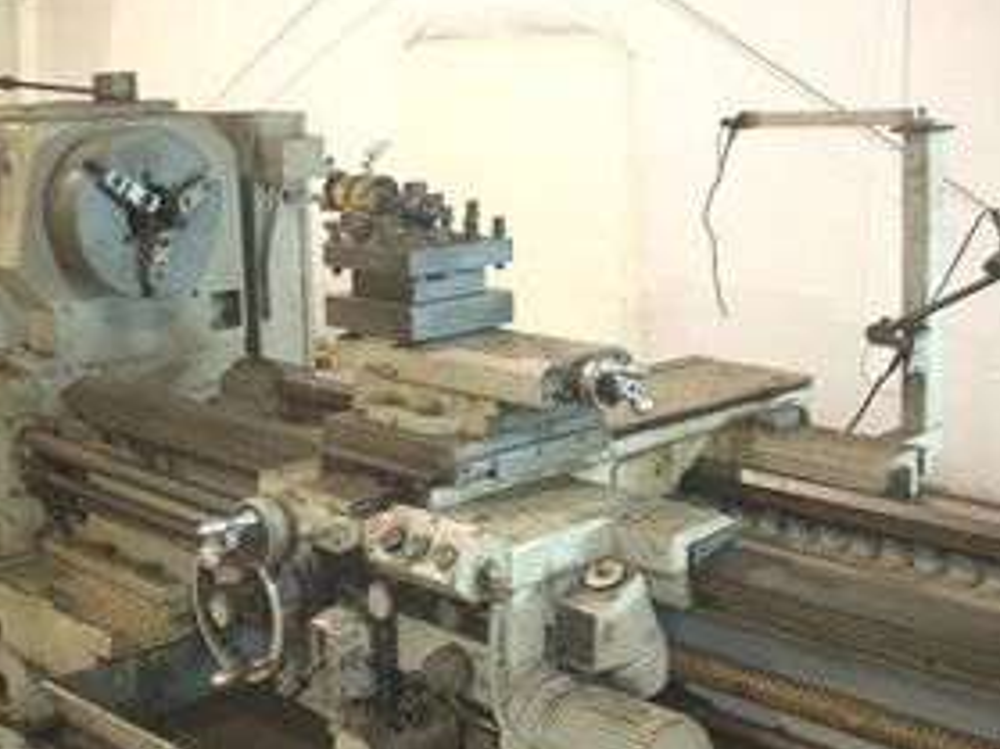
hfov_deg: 36.0
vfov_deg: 27.5
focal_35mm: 53
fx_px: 1530
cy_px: 405
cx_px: 369
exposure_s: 1/30
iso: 259
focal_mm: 6.2
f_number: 2.8
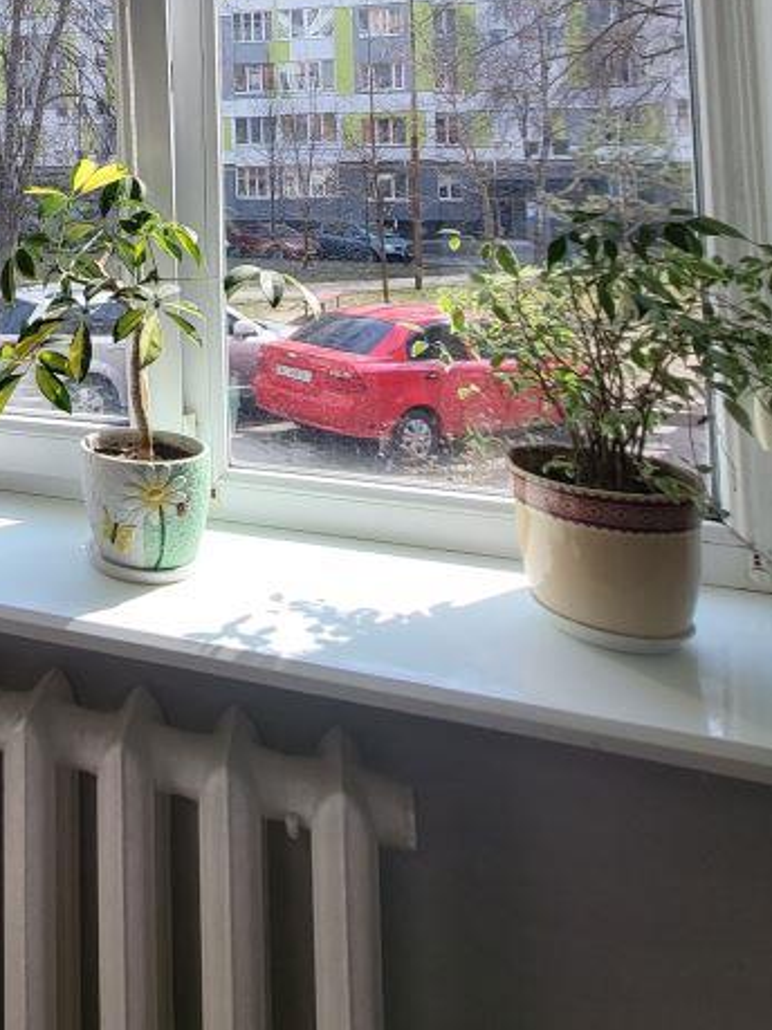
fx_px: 863
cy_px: 114
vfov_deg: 54.3
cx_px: -74
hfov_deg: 39.5
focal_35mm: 29
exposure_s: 1/339
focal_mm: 1.74
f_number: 2.2
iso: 32
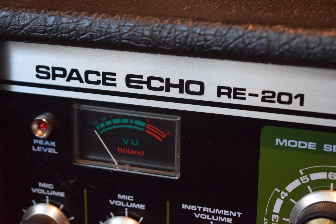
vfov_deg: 16.6
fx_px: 770
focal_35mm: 82
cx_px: 168
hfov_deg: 24.6
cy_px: 112
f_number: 5.6
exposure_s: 1/60
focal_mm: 55
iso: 4500
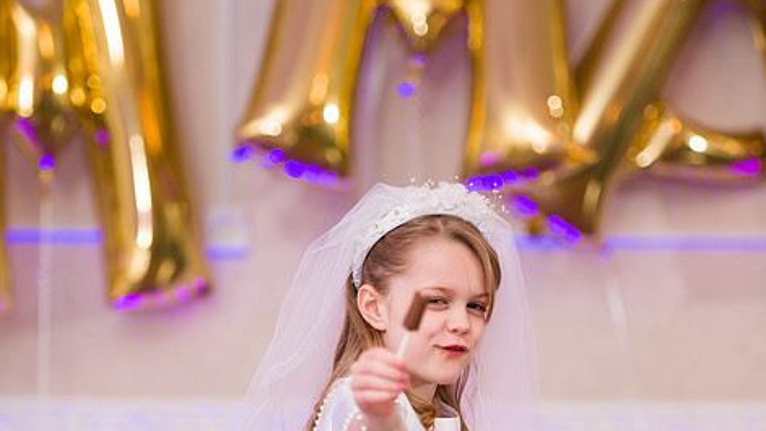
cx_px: 418
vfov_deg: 7.5
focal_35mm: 161
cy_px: 304
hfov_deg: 13.4
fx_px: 3270
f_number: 3.2
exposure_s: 1/200
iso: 1000
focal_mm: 125
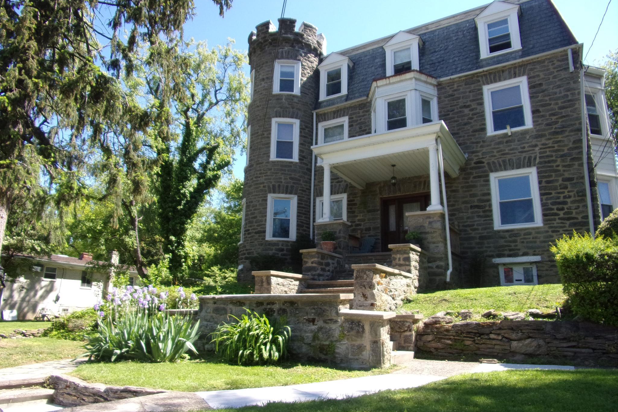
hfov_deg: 71.5
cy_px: 205
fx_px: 429
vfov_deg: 51.3
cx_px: 309
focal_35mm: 25
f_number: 3.3
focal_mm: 4.3
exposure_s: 1/400
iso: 80
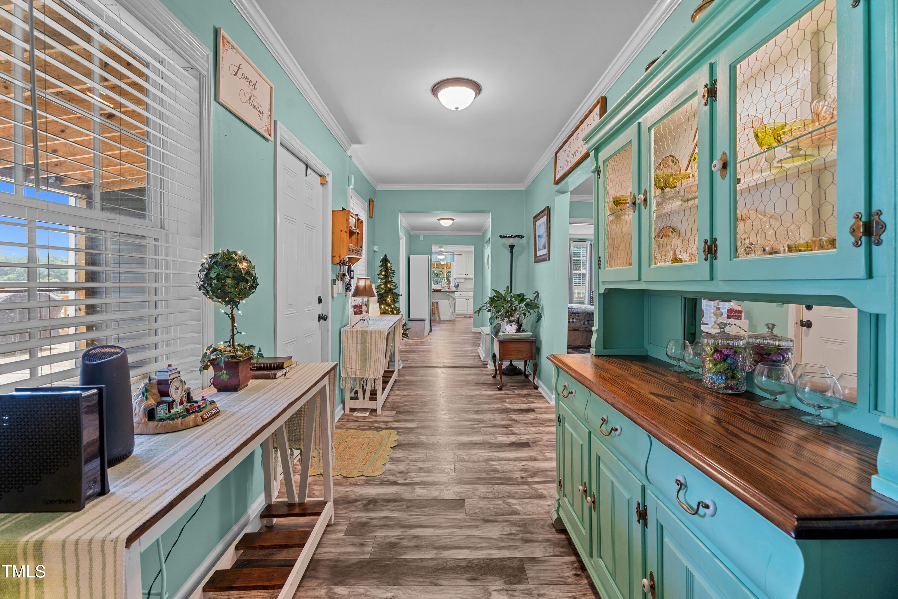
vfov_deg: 73.7
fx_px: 399
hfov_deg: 96.7
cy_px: 300
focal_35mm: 16
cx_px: 449
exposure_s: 1/1.67
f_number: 8
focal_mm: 16
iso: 400
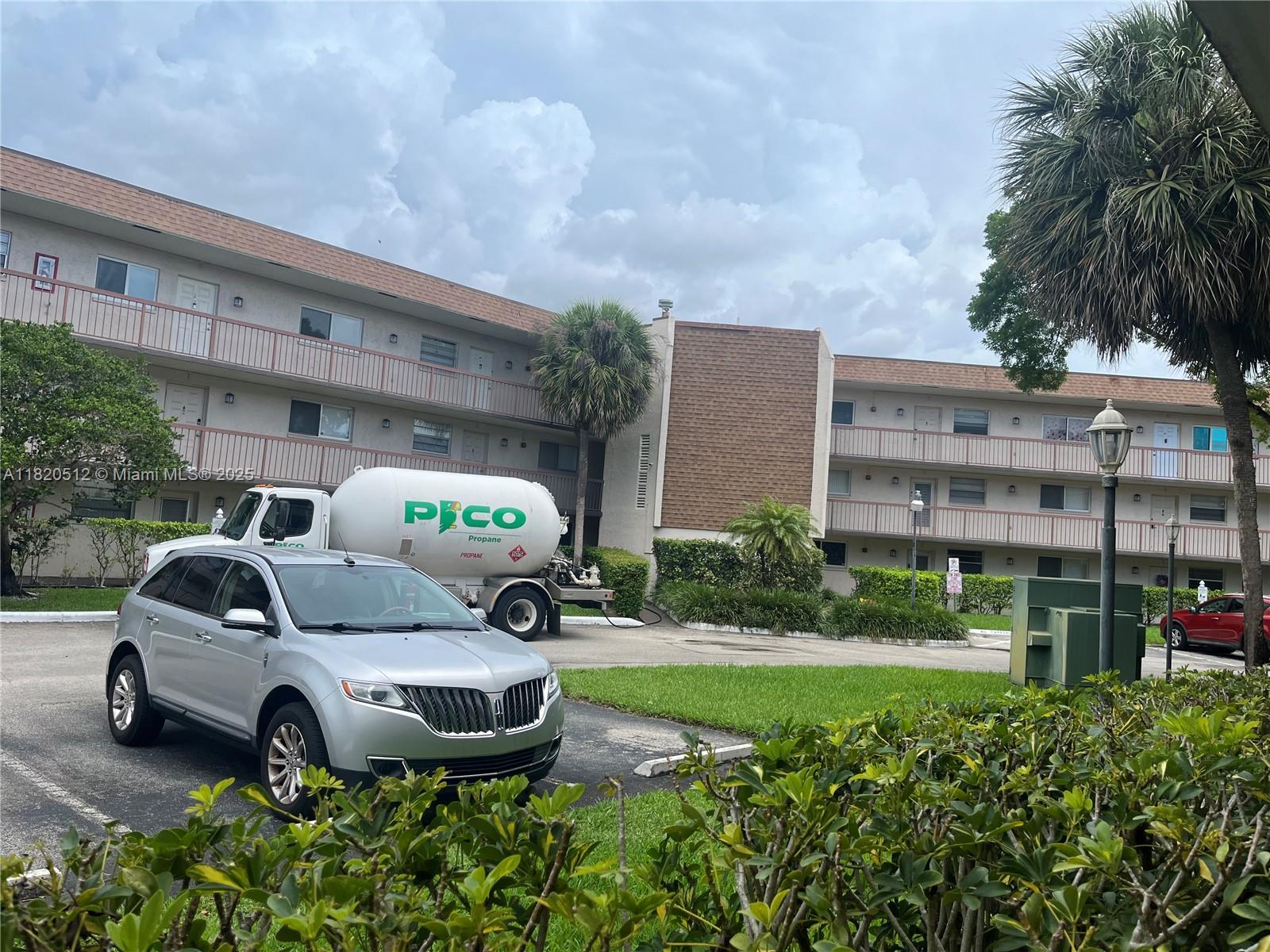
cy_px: 476
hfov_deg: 67.3
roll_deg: -3.7
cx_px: 635
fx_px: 954
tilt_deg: +4.3
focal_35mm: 26
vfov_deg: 53.1
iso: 50
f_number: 1.6
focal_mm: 5.1
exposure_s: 1/1647
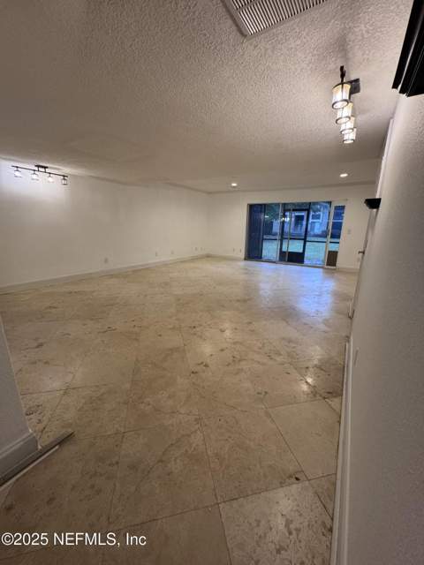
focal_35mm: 14
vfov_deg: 102.1
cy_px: 282
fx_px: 229
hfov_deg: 85.7
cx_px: 212
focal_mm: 2.22
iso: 200
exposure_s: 1/60
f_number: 2.2
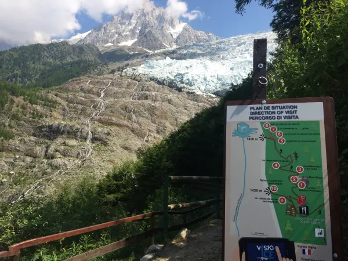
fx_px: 292
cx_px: 174
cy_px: 130
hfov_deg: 61.7
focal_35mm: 29
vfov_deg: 48.2
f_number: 2.2
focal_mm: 4.15
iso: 32
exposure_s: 1/2283
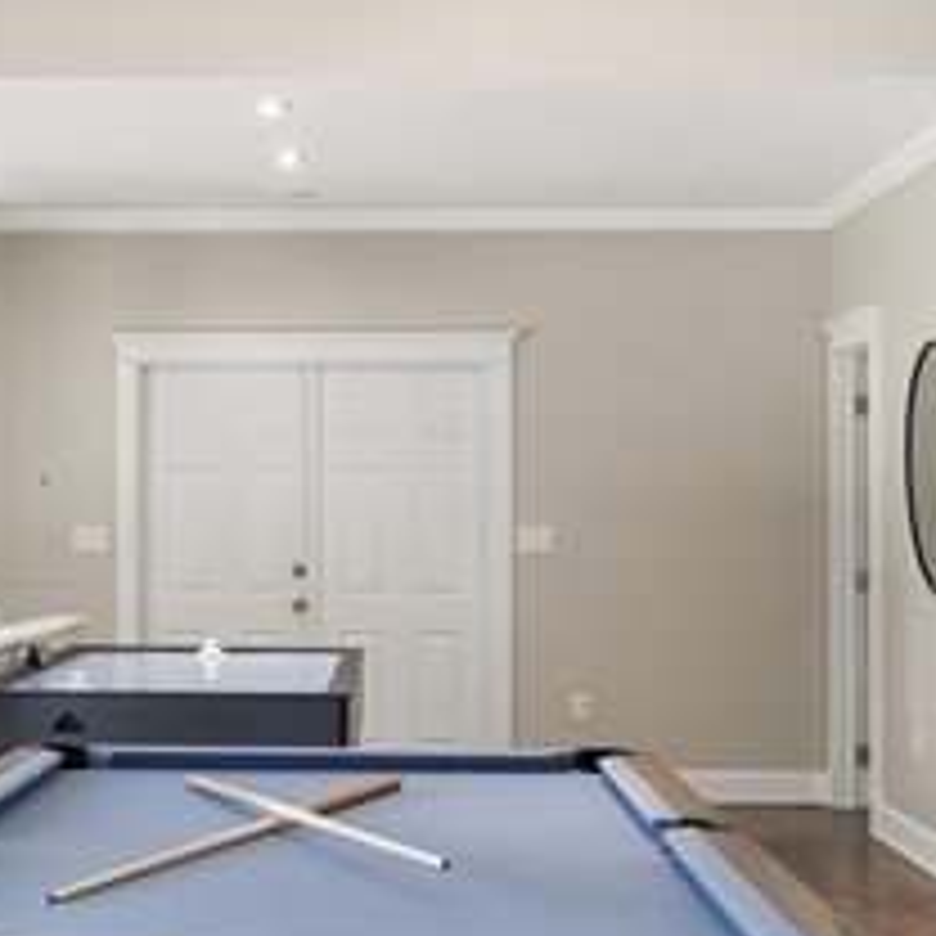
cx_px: 326
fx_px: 2172
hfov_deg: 24.2
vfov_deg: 24.3
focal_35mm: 71
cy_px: 565
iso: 1250
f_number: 9
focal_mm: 16
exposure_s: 1/4
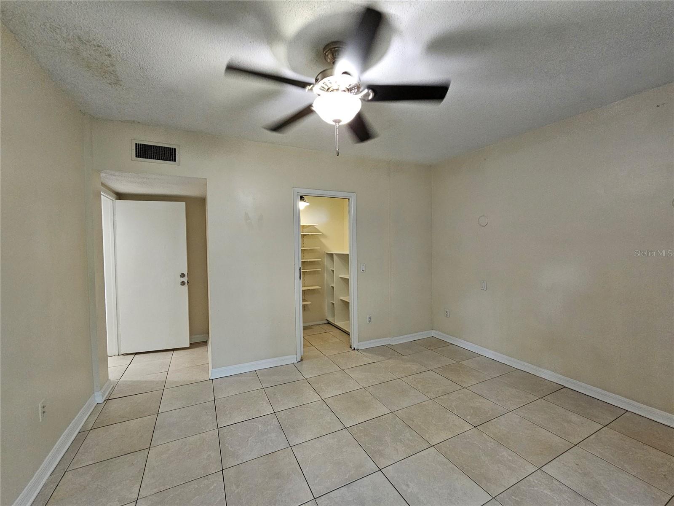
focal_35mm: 13
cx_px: 337
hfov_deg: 106.2
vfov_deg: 89.9
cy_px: 253
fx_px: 253
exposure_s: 1/60
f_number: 2.2
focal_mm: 2.2
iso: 320
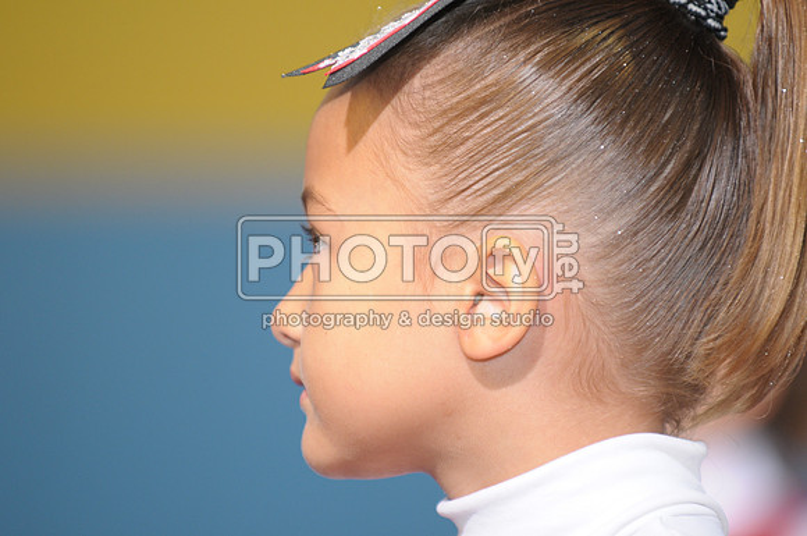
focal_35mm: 300
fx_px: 6716
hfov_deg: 6.9
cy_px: 268
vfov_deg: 4.6
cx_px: 404
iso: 500
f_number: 2.8
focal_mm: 200
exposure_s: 1/125
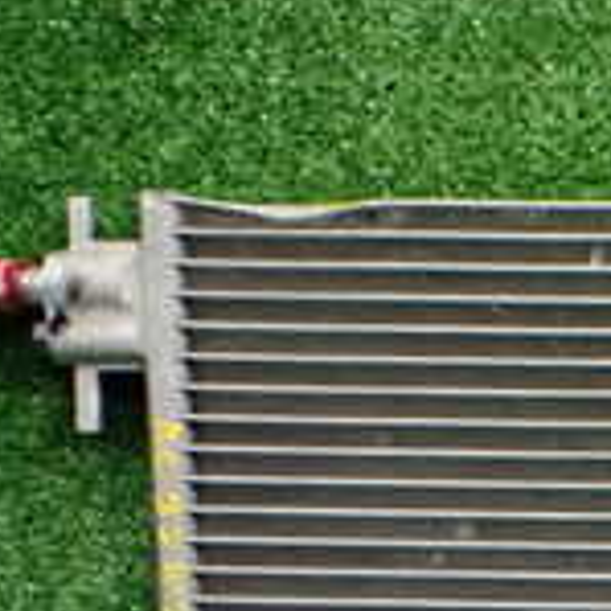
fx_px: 2137
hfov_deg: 14.9
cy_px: 812
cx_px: 968
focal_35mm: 107
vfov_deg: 15.4
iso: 500
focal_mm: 5.4
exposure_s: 1/125
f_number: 2.3
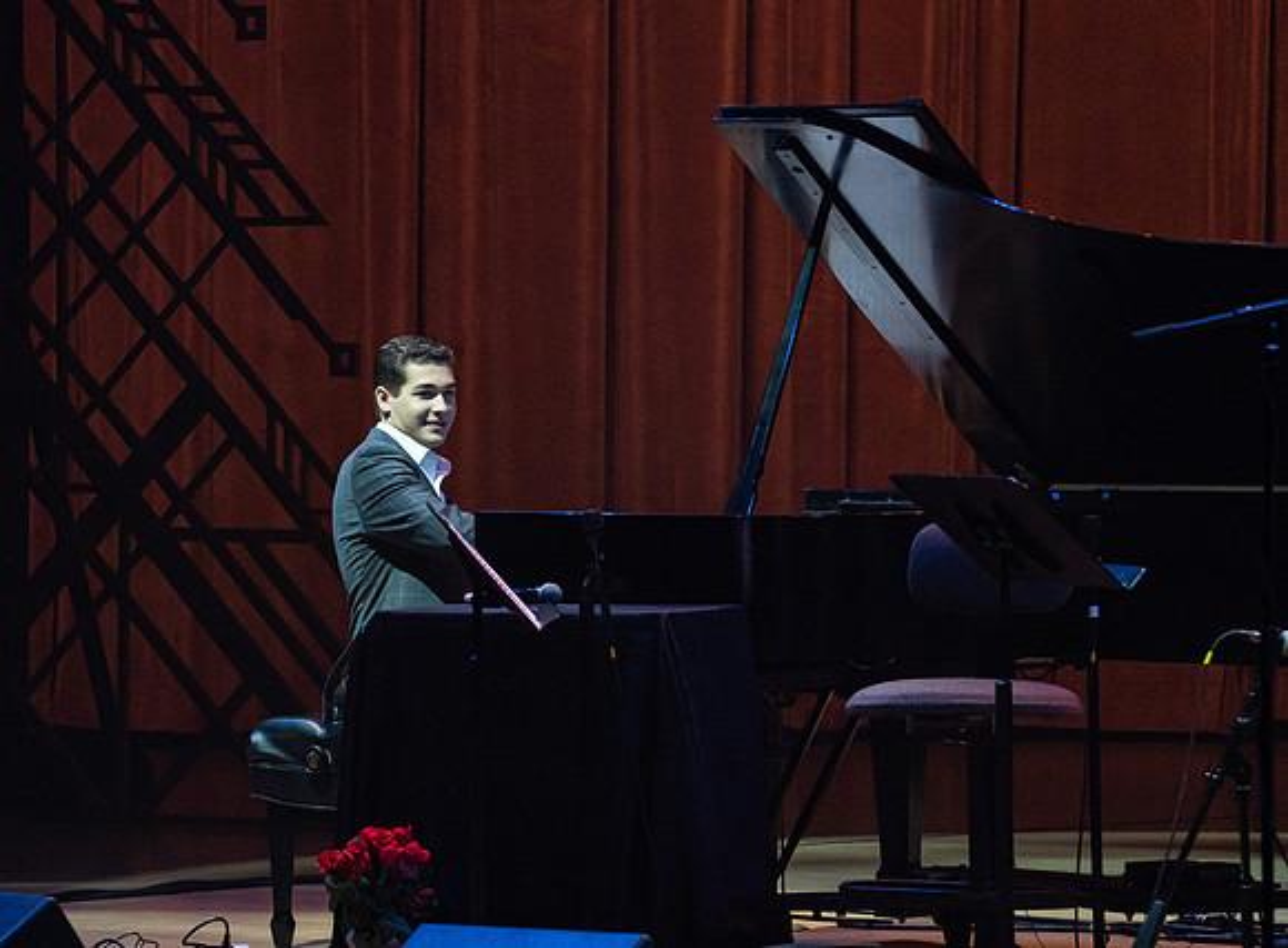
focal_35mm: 283
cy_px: 624
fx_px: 10453
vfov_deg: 5.2
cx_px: 347
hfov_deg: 7.0
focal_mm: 200
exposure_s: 1/250
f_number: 7.1
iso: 2500
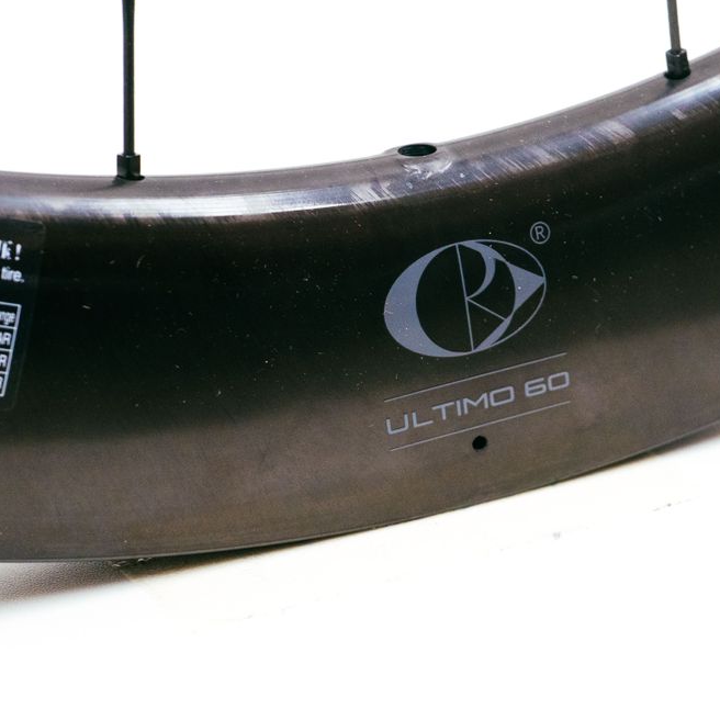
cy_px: 332
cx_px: 472
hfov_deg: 15.0
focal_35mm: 116
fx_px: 2730
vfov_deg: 15.0
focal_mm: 70
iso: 2500
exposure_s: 1/125
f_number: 8
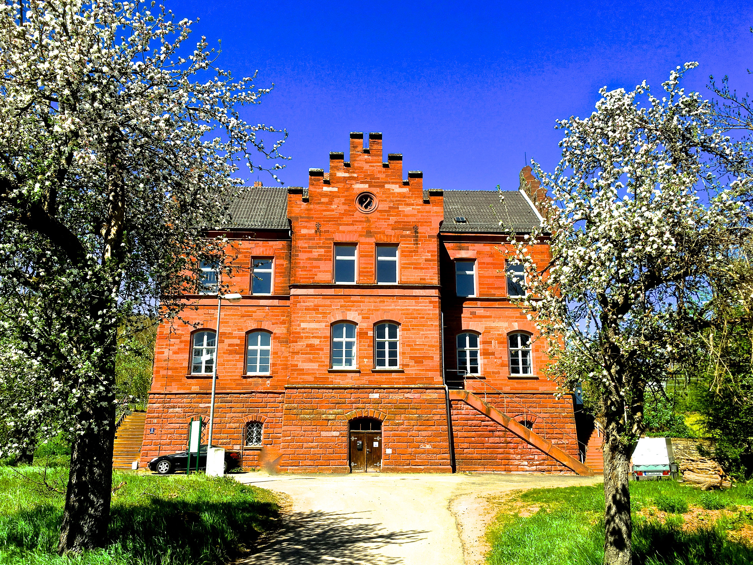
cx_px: 382
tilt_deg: +14.5
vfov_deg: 46.8
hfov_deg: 60.0
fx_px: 653
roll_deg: -0.1
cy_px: 283
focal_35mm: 30
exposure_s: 1/1241
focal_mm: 4.15
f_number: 2.2
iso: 25
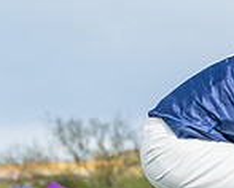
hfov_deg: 6.4
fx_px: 2087
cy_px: 323
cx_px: 244
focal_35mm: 301
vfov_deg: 5.1
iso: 400
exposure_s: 1/1600
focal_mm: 70
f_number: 4.5
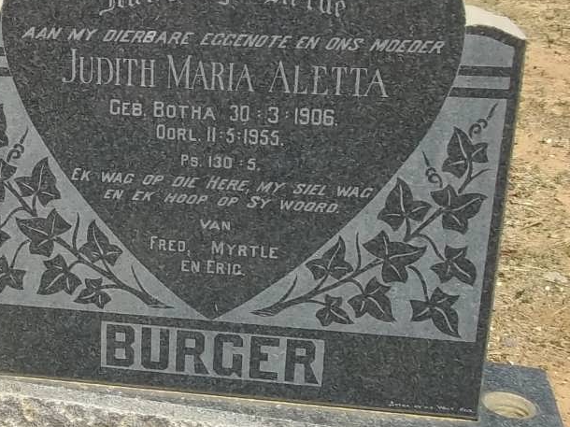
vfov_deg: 23.2
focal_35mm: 63
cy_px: 139
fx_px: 1037
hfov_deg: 29.4
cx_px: 54
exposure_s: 1/500
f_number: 5.5
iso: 80
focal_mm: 5.7
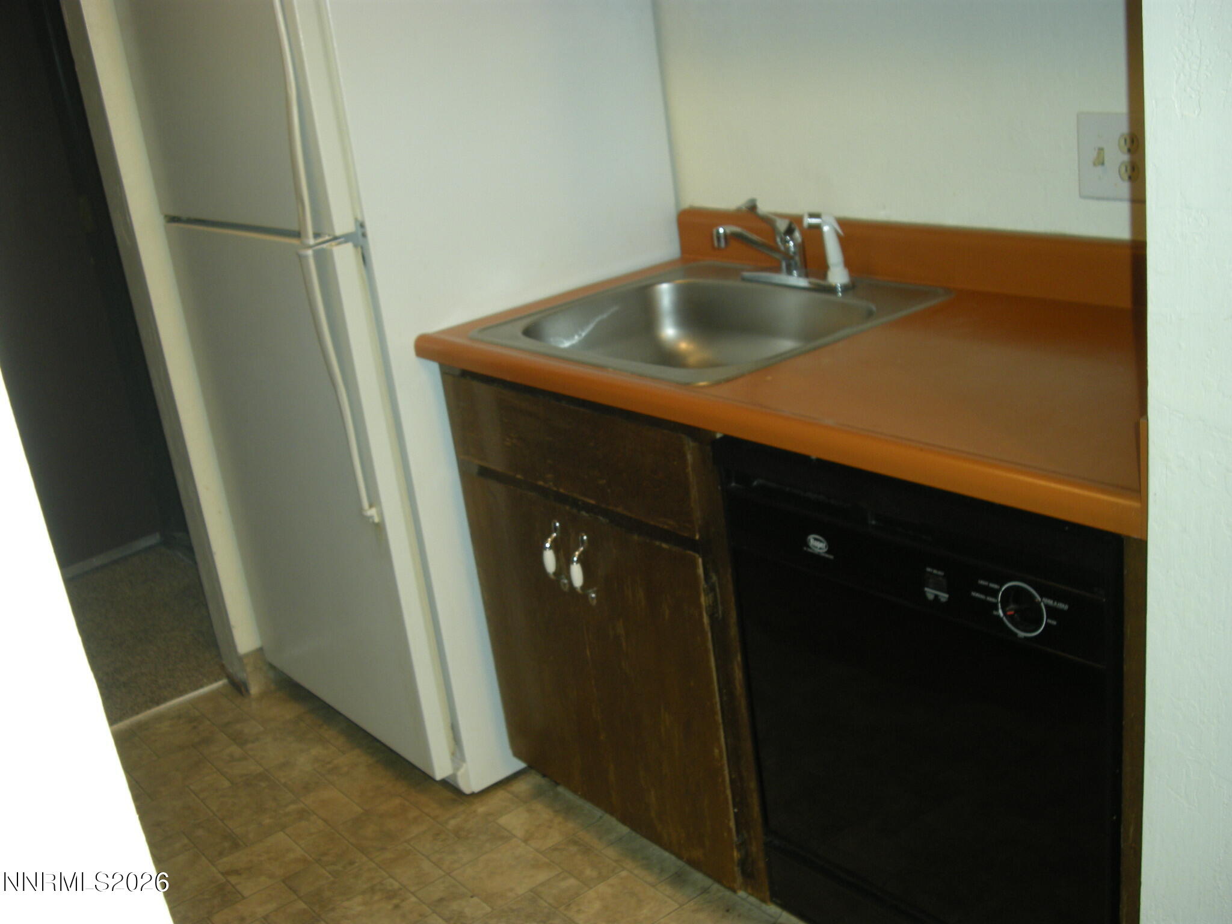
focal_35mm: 37
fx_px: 1317
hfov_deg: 50.1
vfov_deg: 38.7
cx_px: 616
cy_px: 462
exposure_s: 1/30
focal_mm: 7.9
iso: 111
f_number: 2.8
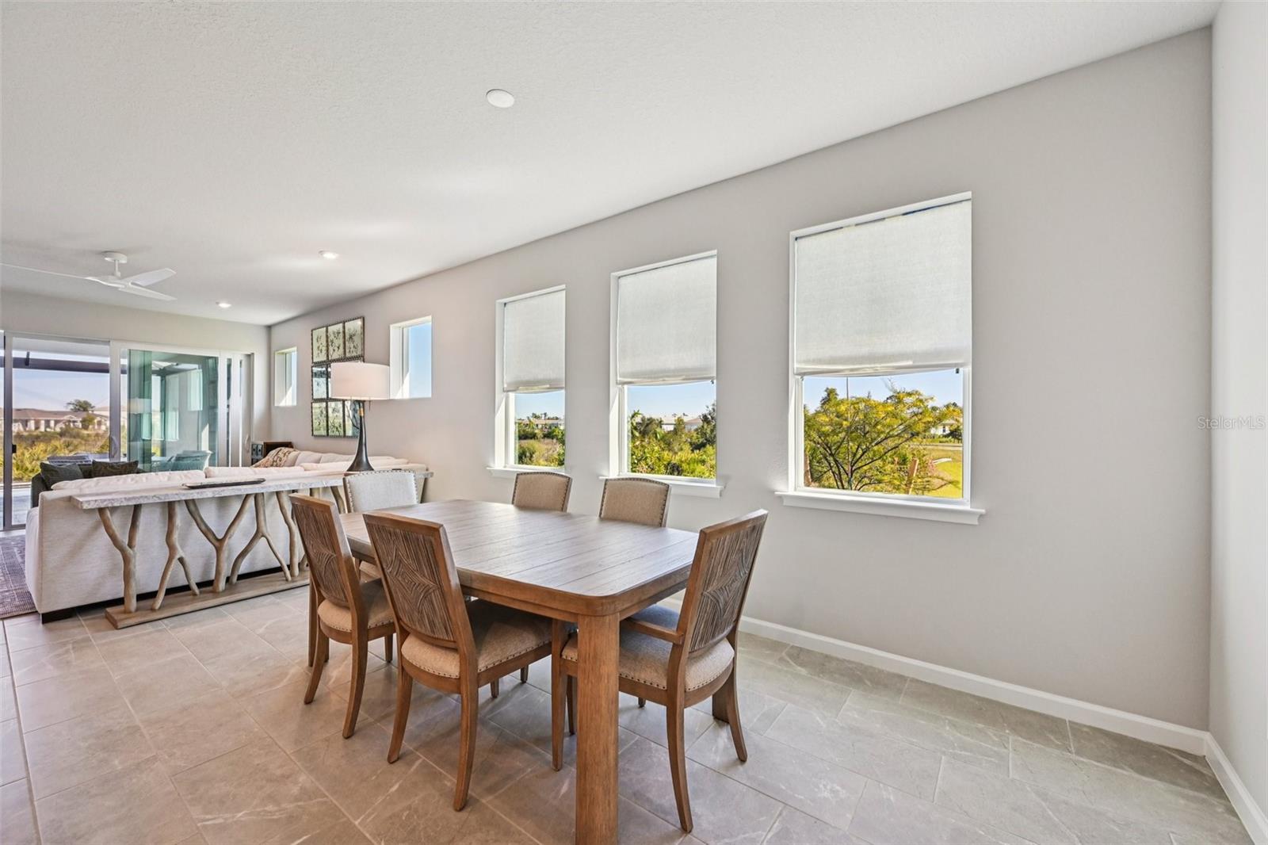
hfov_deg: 104.3
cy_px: 422
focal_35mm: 14
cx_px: 634
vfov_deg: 81.2
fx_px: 493
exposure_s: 1/250
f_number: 8
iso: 400
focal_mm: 14
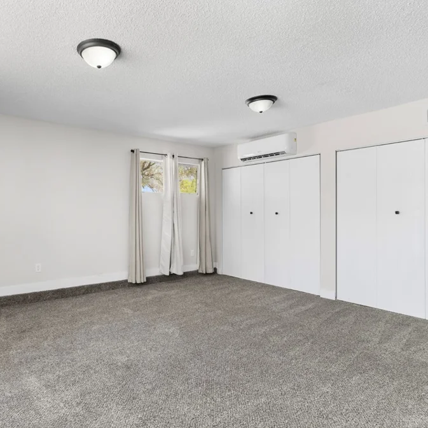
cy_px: 212
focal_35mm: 22
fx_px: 308
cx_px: 137
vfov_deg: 69.6
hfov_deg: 67.4
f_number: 8
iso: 500
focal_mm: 17
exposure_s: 1/30
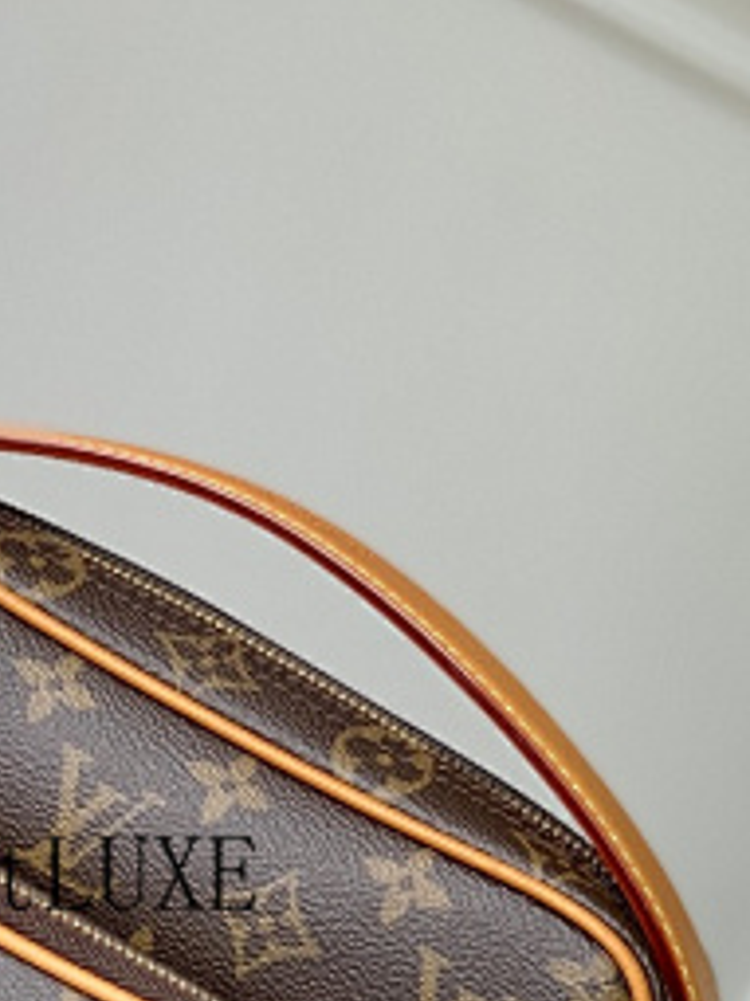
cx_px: 16
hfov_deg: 9.0
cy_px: 868
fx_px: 4713
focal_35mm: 163
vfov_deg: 12.1
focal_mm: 6
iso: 20
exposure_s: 1/122
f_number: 2.4
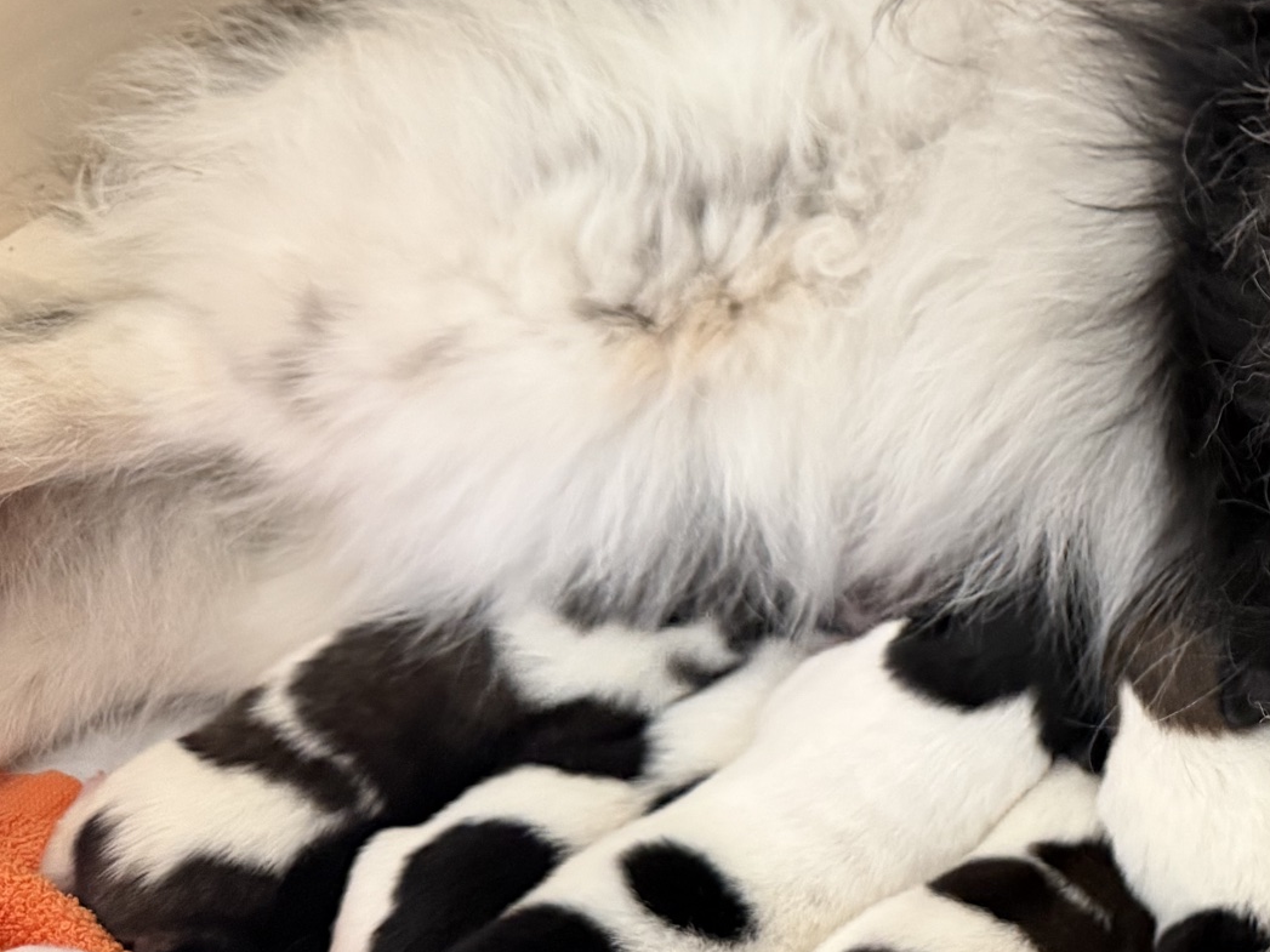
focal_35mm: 55
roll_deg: +1.8
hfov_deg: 30.9
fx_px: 2018
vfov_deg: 26.3
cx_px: 1417
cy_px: 287
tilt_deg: -33.8
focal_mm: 6.76
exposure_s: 1/60
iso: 640
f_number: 1.78
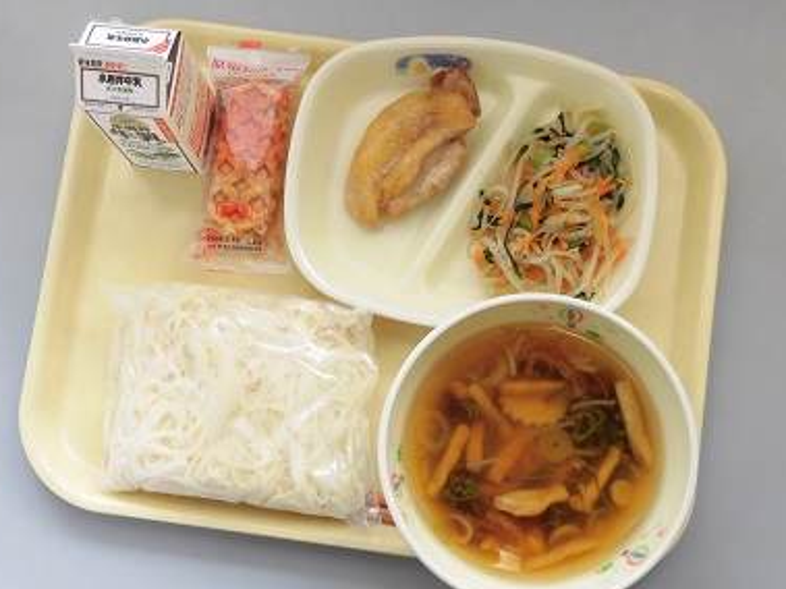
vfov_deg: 30.9
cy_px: 317
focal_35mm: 47
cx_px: 365
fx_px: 1067
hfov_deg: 40.4
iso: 125
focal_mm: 7.72
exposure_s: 1/80
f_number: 3.8
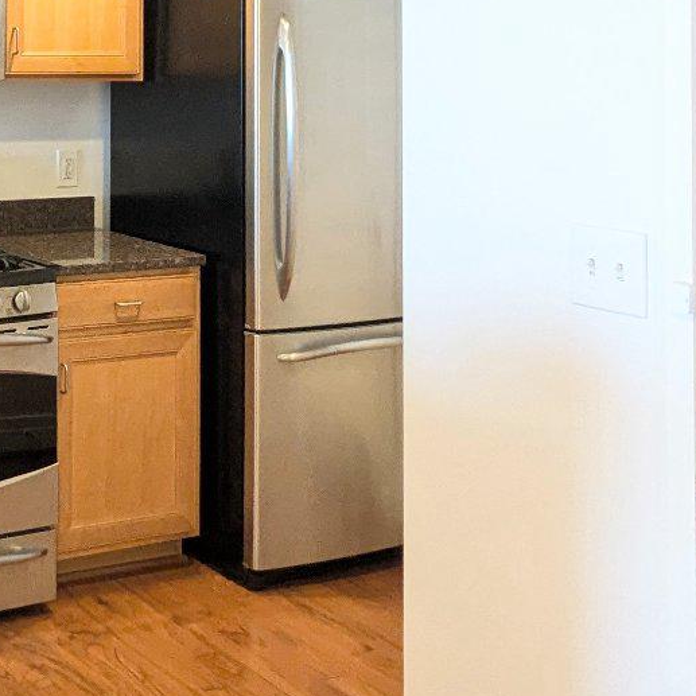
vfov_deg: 28.7
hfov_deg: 28.0
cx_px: -59
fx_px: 1274
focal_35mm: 56
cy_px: 3
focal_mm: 2.35
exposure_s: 1/60
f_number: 2.2
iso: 433
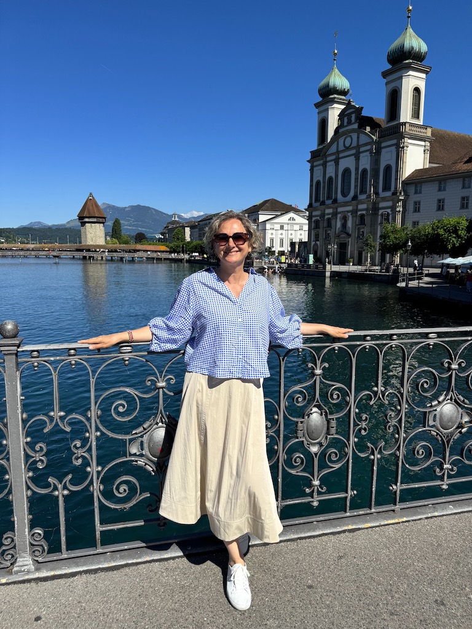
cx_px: 236
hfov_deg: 56.8
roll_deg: -1.1
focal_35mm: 24
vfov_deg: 71.6
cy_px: 314
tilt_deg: -8.1
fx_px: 436
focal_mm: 6.76
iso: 80
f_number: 1.78
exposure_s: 1/5814
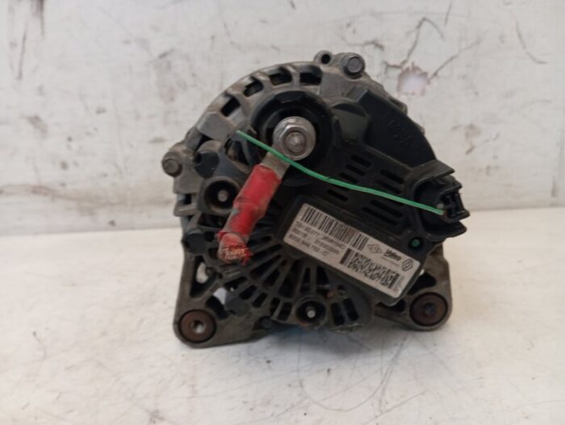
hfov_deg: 63.4
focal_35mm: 28
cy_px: 212
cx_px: 282
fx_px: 458
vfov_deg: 49.9
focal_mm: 4.22
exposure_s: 1/33.3
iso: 479
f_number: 1.8
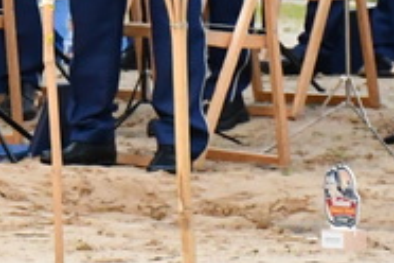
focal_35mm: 599
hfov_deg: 3.4
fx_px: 6555
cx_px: -470
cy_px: -151
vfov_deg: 2.3
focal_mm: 62
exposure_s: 1/250
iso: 2500
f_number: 5
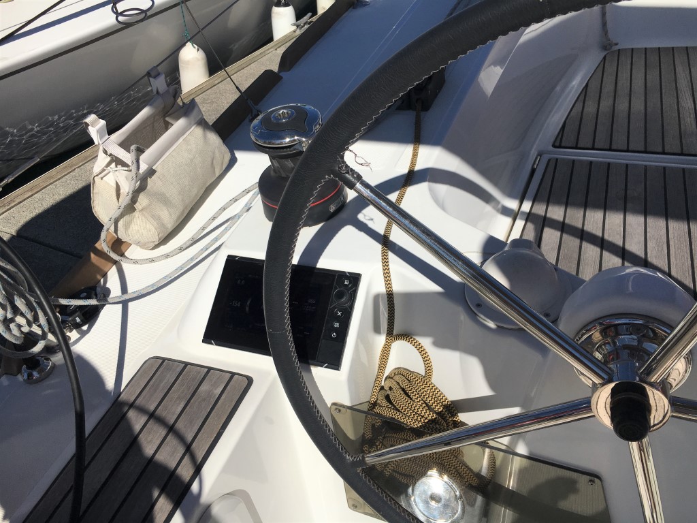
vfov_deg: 48.2
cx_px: 348
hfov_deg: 61.7
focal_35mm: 29
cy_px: 262
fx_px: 584
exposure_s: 1/4808
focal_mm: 4.15
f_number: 2.2
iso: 25
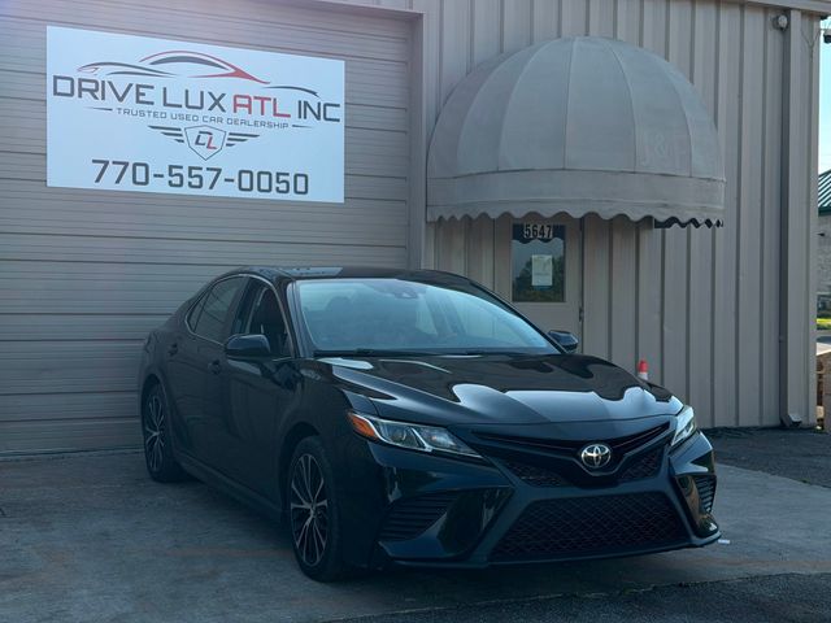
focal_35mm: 48
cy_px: 312
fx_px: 1152
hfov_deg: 39.7
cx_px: 416
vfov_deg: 30.3
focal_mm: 6.76
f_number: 1.78
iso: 80
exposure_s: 1/2208
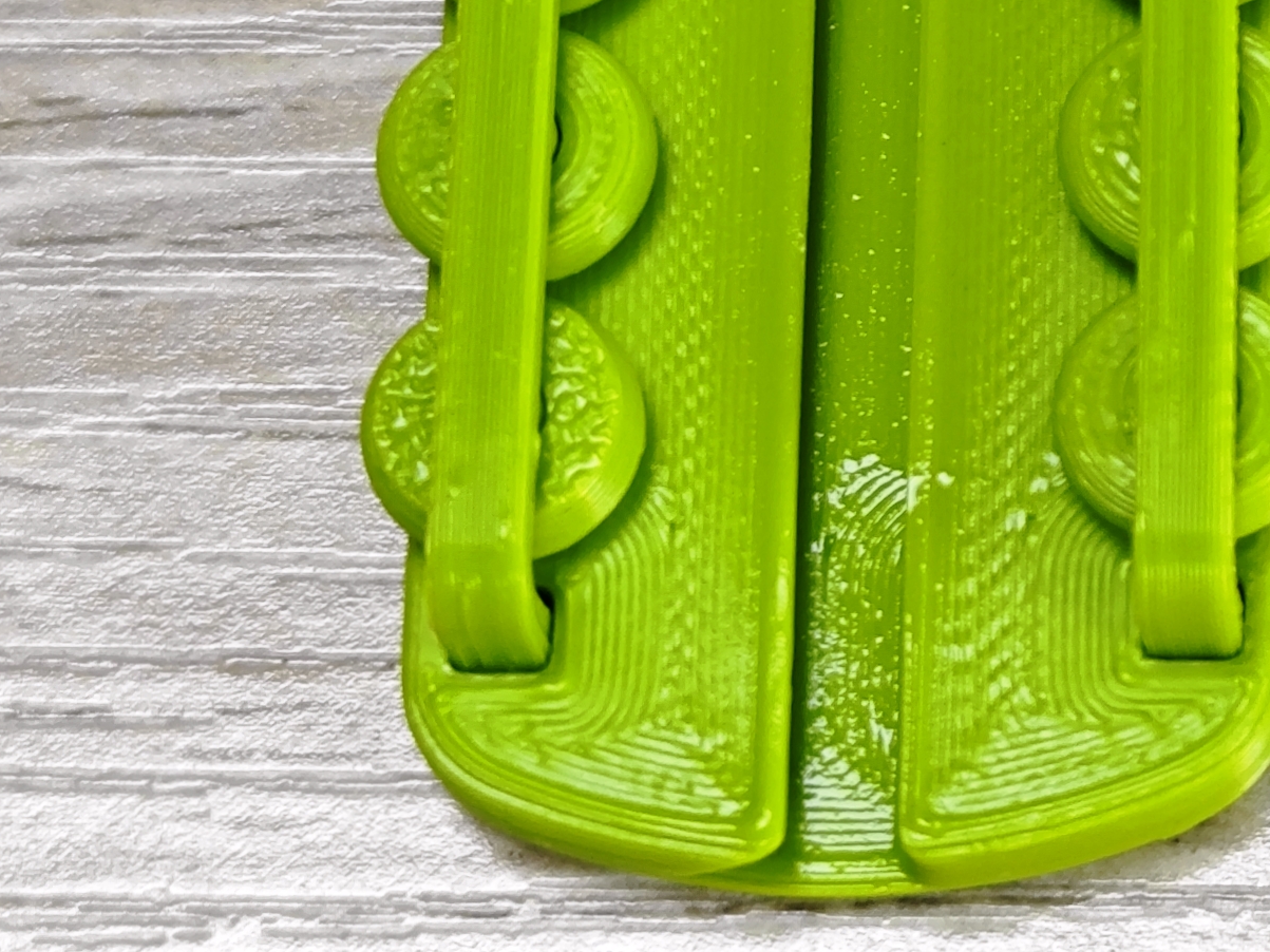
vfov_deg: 10.1
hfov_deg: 13.2
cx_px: 1497
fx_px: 5356
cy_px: 84
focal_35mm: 146
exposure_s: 1/97.5
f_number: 1.9
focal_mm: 8.7
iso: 400
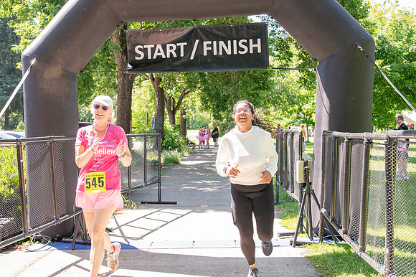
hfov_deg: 46.4
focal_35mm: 42
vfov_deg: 31.9
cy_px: 138
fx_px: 485
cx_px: 208
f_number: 4
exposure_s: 1/400
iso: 500
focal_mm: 28
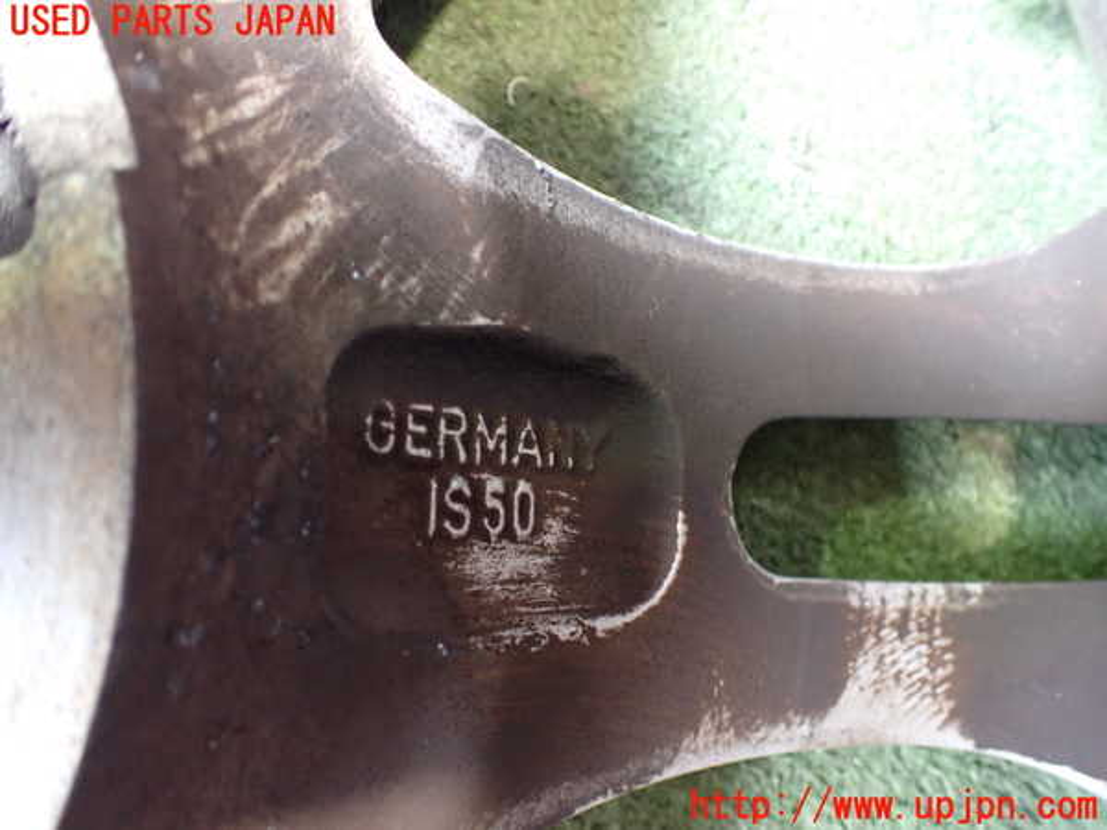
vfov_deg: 46.8
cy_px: 415
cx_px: 554
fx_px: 959
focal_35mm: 30
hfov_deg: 60.0
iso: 1000
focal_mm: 5.4
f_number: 2.3
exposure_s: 1/30
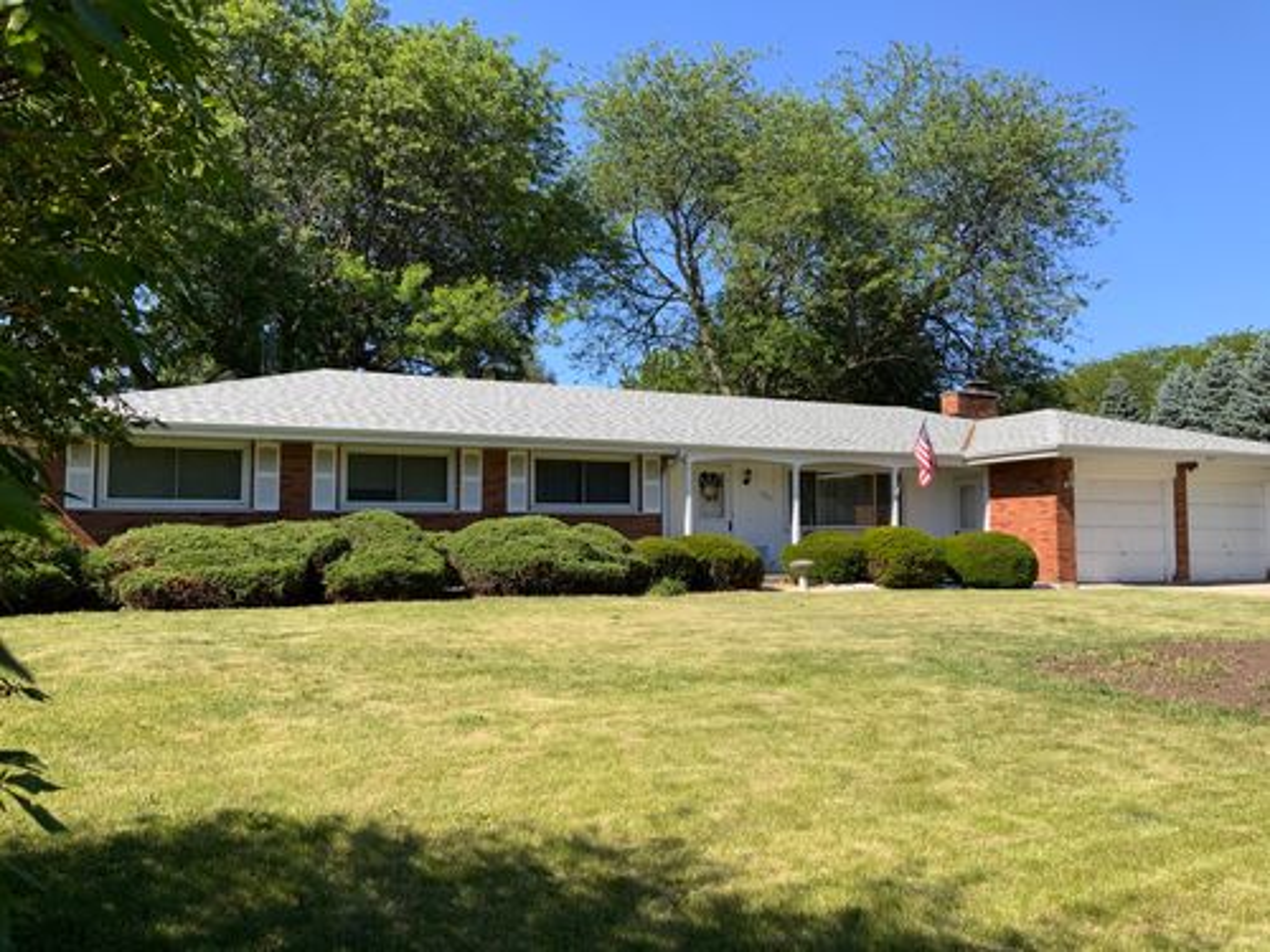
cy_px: 476
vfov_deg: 48.2
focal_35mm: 29
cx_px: 635
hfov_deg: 61.7
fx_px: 1064
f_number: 1.8
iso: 16
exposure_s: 1/1121
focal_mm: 3
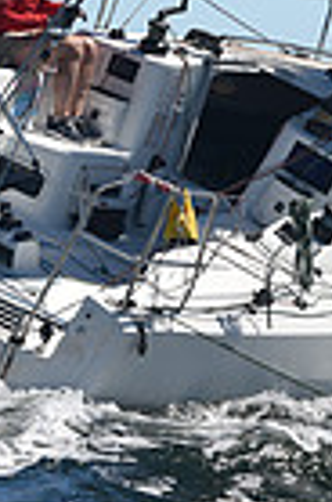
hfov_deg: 2.9
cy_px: 150
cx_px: 303
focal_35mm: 469
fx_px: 6520
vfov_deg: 4.4
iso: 200
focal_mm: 112
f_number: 6.3
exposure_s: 1/800
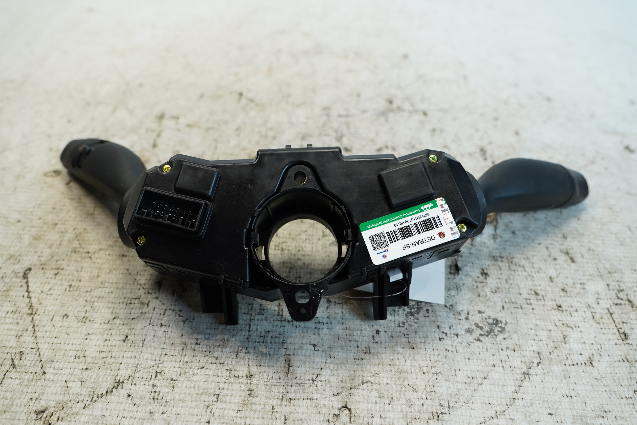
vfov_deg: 42.3
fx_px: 548
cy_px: 212
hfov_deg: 60.3
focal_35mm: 31
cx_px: 318
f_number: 4
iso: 200
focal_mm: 21
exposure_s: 1/60
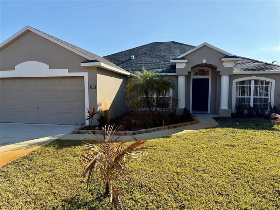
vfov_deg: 56.8
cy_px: 105
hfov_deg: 71.6
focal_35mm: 24
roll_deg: +1.1
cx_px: 140
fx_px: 194
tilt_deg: -5.0
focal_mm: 6.76
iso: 100
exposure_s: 1/4405
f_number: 1.78
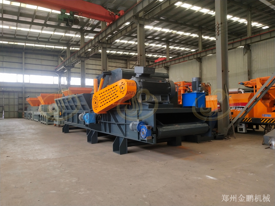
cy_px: 103
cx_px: 138
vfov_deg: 46.8
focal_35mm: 30
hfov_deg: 60.0
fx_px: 238
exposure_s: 1/50
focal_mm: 3.95
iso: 310
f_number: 1.8
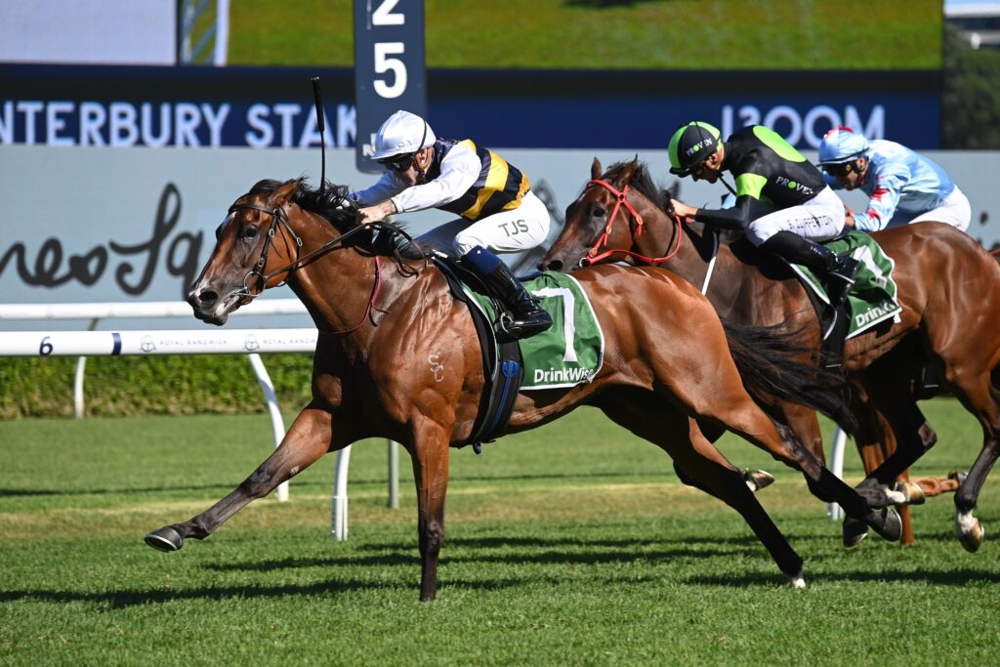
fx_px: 6389
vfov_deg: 6.0
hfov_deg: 8.9
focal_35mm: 230
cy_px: 334
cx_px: 500
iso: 400
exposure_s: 1/2000
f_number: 5.3
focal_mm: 230
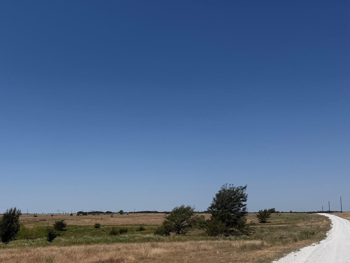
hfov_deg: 50.1
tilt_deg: +3.1
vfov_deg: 39.1
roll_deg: -0.2
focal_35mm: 36
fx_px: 364
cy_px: 180
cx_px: 108
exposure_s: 1/10309
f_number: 1.78
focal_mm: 6.76
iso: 80
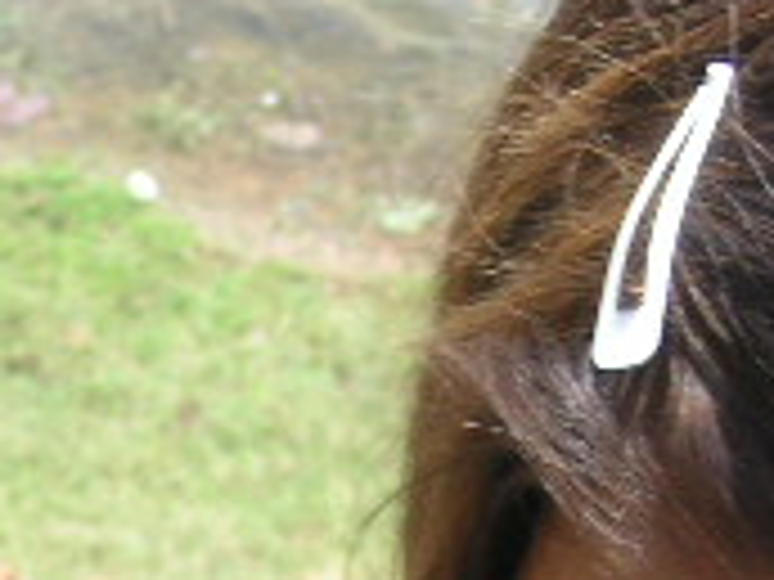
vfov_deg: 10.5
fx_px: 3086
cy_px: 715
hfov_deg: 14.2
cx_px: 108
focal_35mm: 138
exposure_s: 1/350
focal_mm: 6.1
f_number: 2.8
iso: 50
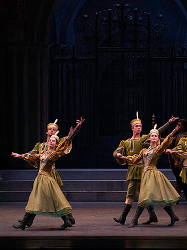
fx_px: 1405
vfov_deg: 10.1
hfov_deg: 7.6
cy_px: 126
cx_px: 133
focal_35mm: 195
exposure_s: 1/400
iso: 12800
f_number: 7.1
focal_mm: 134
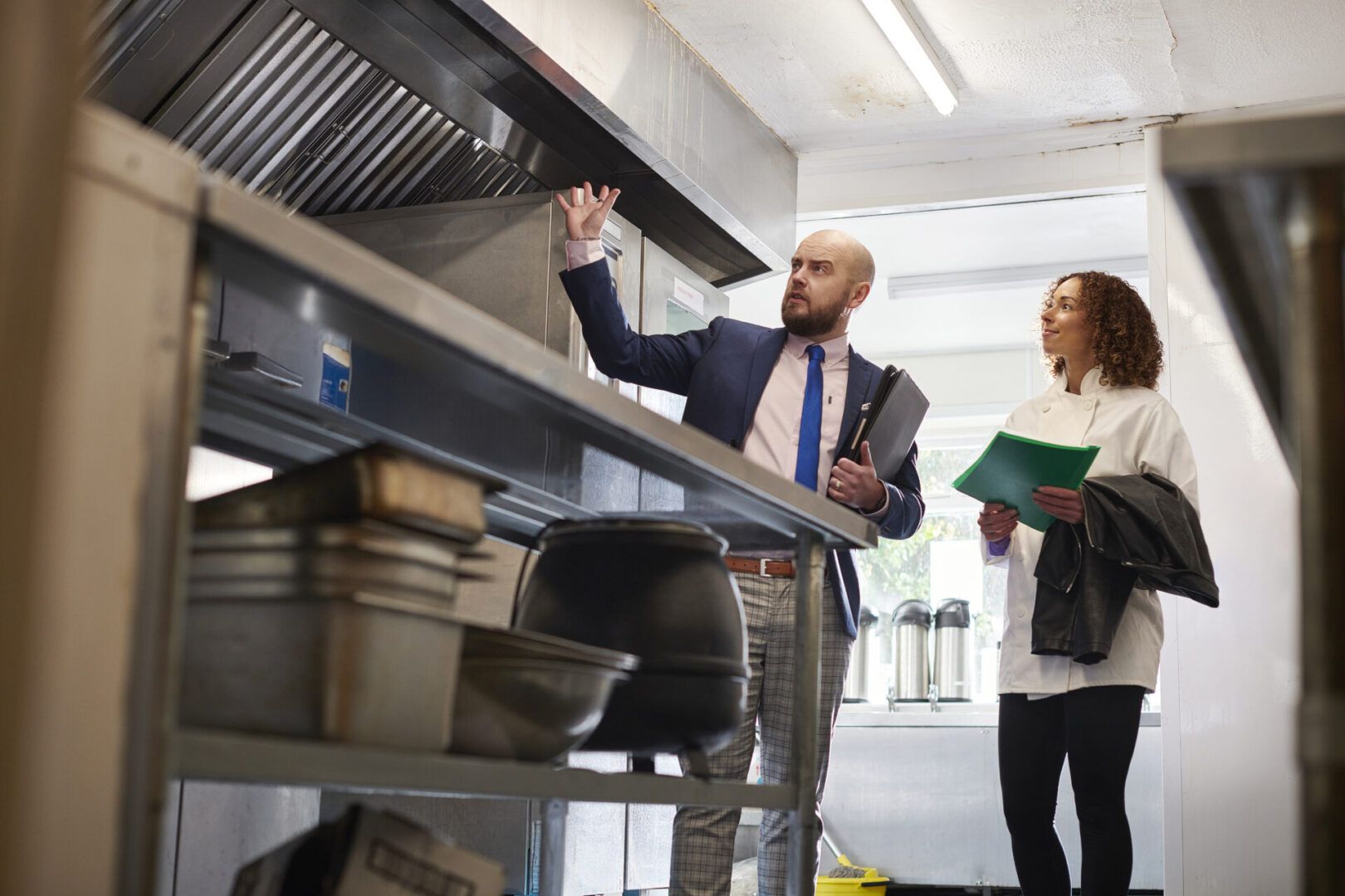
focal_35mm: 50
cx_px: 672
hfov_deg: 39.6
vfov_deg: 27.0
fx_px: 1868
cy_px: 448
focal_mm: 50
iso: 400
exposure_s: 1/200
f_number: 3.2
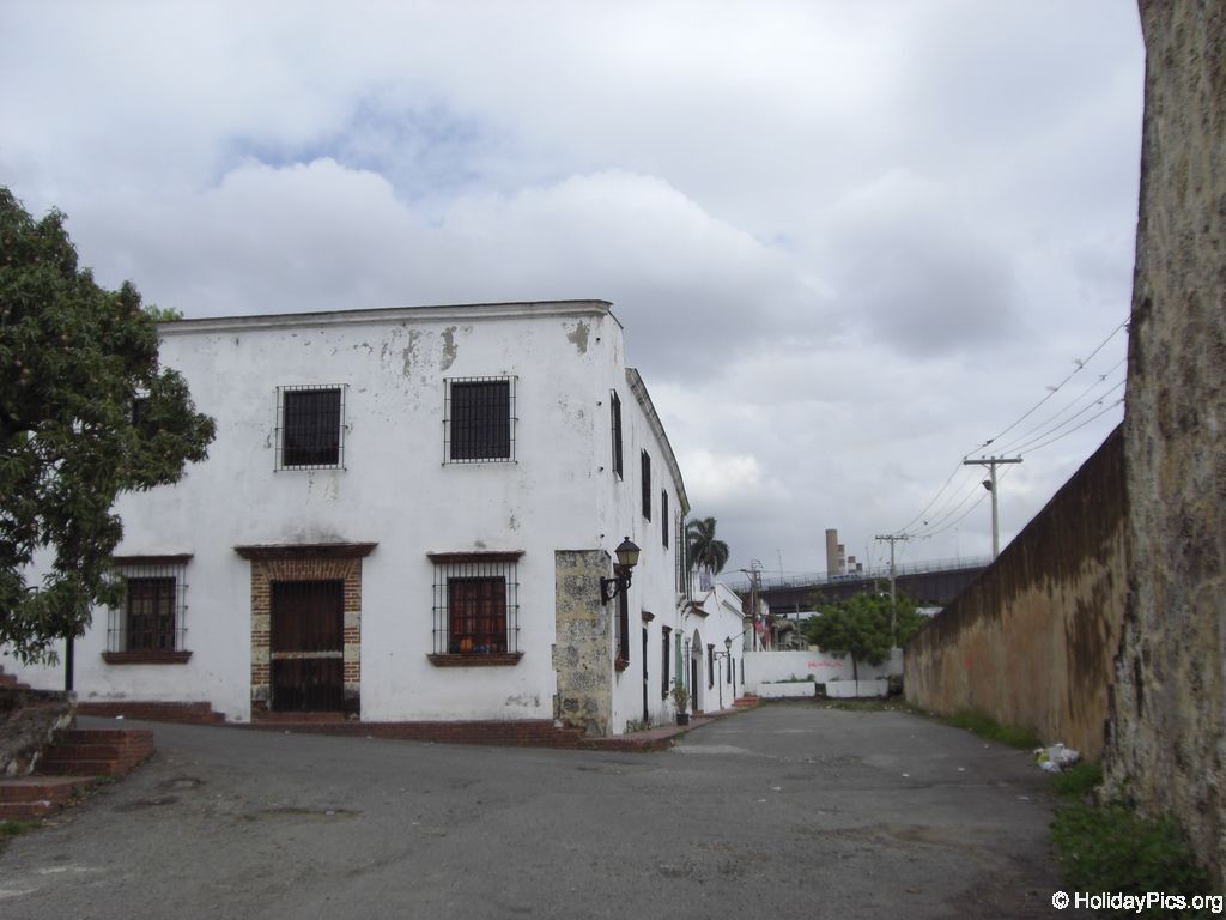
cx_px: 613
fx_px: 1346
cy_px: 460
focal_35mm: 38
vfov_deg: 37.7
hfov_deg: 49.0
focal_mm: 6.2
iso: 64
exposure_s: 1/250
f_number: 8
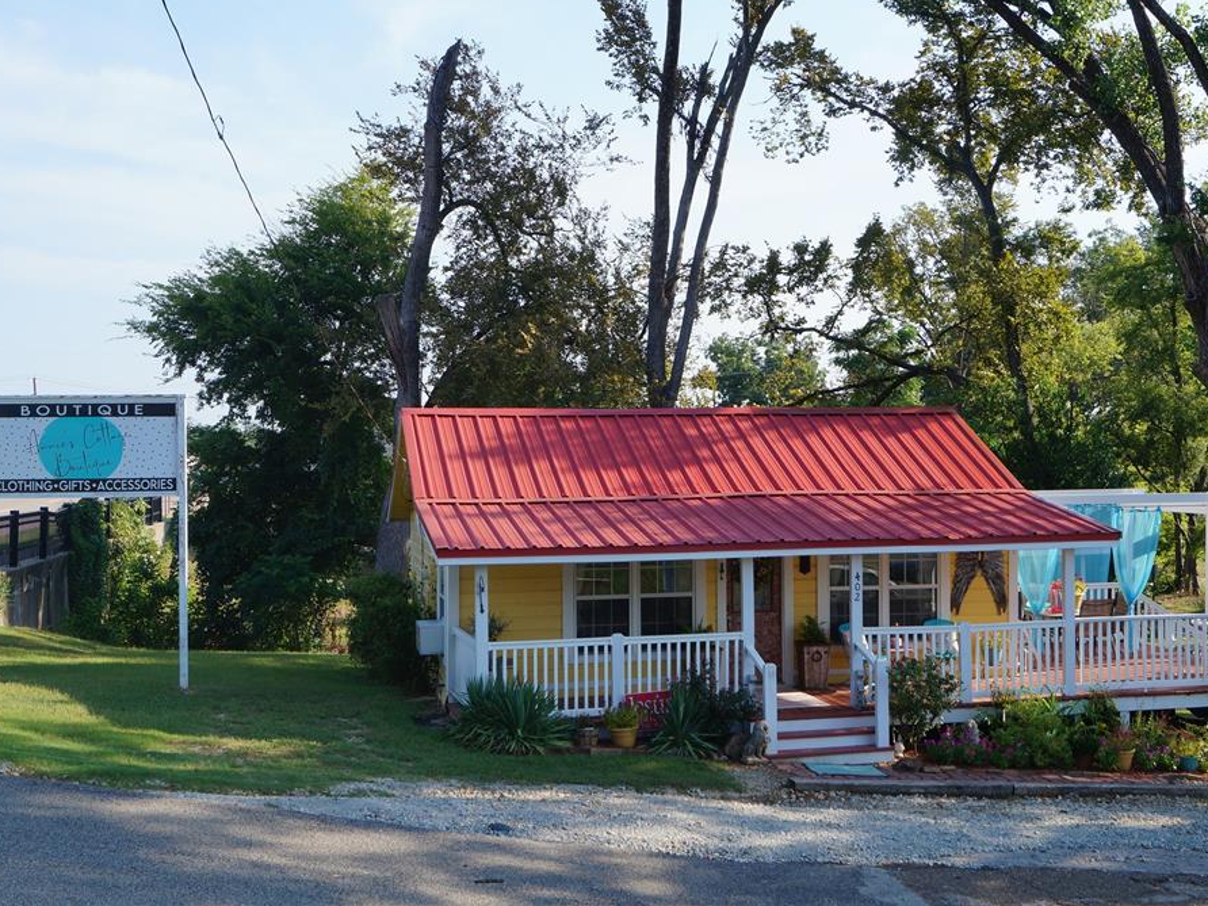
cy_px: 447
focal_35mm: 43
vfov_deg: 33.6
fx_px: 1501
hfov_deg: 43.8
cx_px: 632
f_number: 11
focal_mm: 26
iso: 100
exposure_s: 1/100
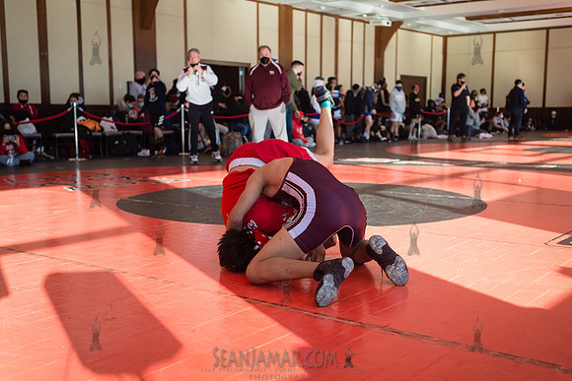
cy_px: 217
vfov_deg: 31.1
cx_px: 284
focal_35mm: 43
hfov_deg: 45.3
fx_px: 685
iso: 400
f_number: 3.5
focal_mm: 35
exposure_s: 1/400
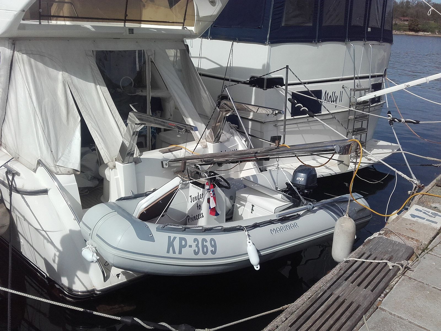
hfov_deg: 58.4
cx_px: 220
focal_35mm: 31
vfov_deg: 45.4
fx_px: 395
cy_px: 166
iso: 50
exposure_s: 1/2260
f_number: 2.2
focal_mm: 3.31
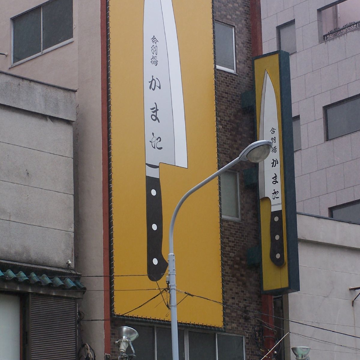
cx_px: 180
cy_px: 151
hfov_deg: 14.1
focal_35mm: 124
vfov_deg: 14.1
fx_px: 1459
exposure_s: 1/180
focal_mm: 17.5
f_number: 3.2
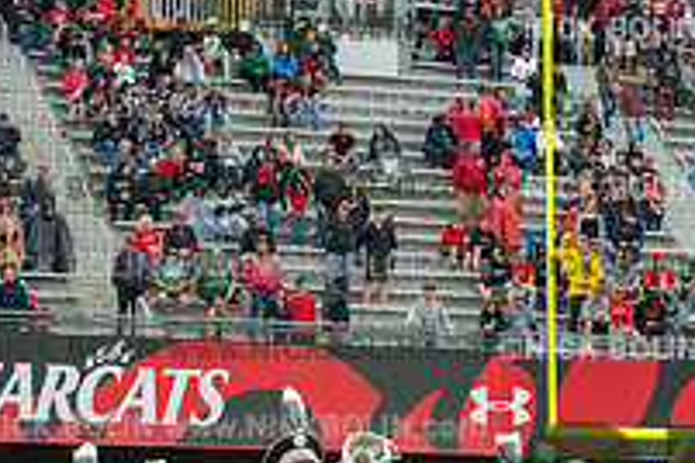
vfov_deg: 6.7
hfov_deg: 10.1
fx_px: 3899
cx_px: 764
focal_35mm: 202
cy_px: 587
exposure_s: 1/500
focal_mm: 70
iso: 400
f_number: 4
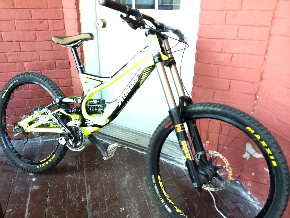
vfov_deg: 46.8
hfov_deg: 60.0
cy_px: 109
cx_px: 145
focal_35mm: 30
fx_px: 251
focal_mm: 4.12
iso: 40
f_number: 2.2
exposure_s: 1/30
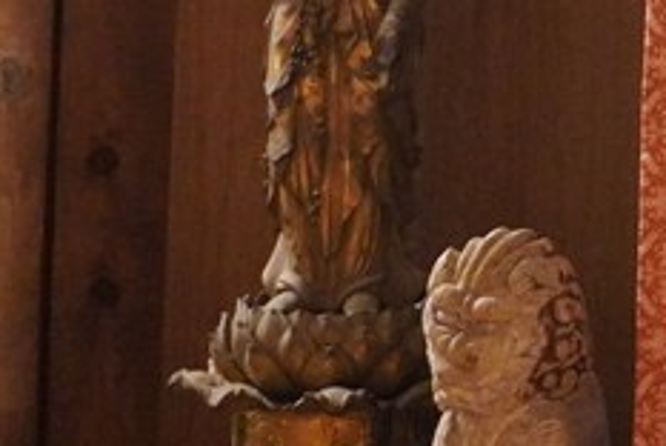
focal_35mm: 158
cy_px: -282
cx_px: 1178
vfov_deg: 8.5
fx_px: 2927
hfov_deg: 12.0
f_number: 4.5
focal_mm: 24
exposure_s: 1/30
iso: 6400
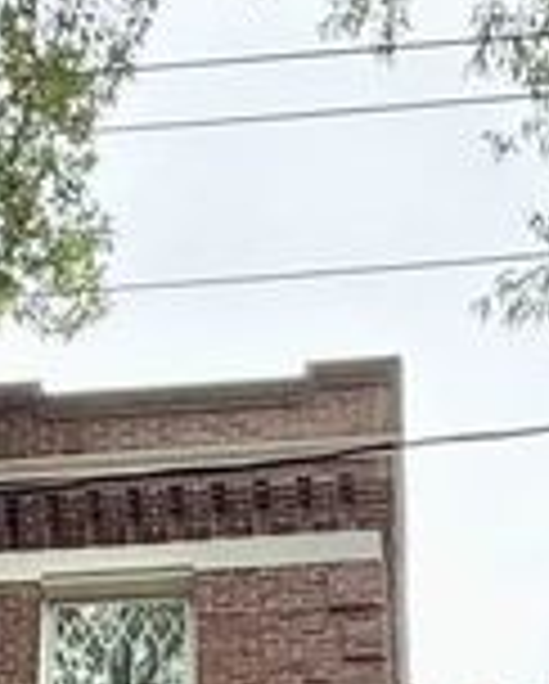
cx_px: 351
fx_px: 1865
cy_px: 1318
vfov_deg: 16.5
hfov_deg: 16.7
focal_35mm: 92
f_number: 2.2
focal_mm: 2.22
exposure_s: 1/99
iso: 100
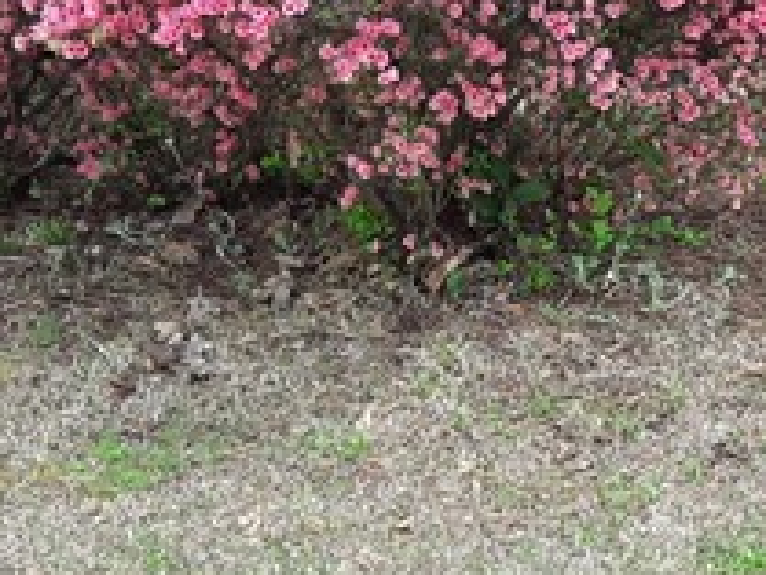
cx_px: 850
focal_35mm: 137
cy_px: 311
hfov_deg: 14.1
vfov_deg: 10.8
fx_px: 3033
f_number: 1.9
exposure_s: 1/253
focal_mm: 3.7
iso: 40
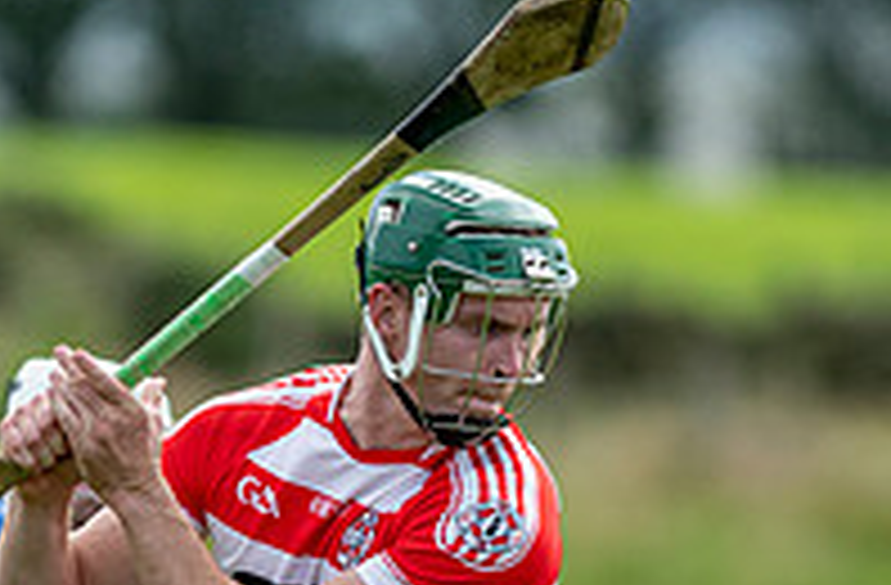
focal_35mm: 1481
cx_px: 486
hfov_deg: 1.4
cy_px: 857
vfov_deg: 0.9
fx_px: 36482
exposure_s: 1/1600
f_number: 2.8
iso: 160
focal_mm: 300
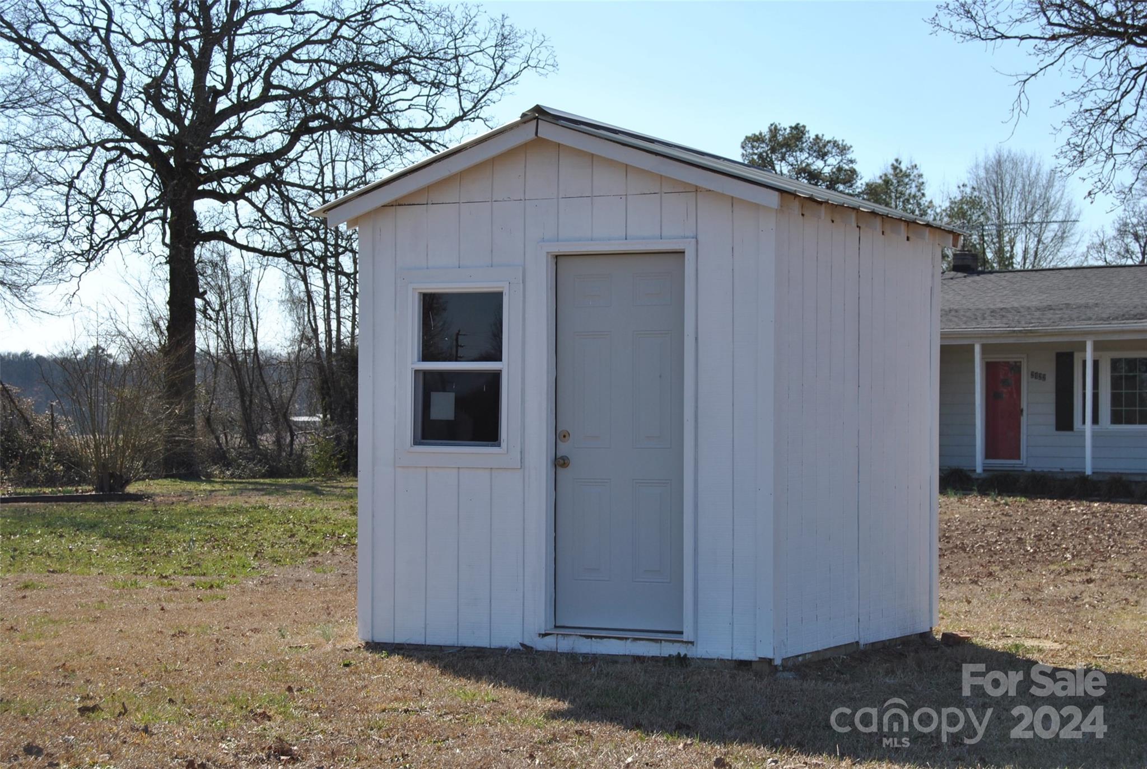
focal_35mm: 72
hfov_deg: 28.0
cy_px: 384
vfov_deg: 19.0
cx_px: 574
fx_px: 2298
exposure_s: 1/250
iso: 100
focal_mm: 48
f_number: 8
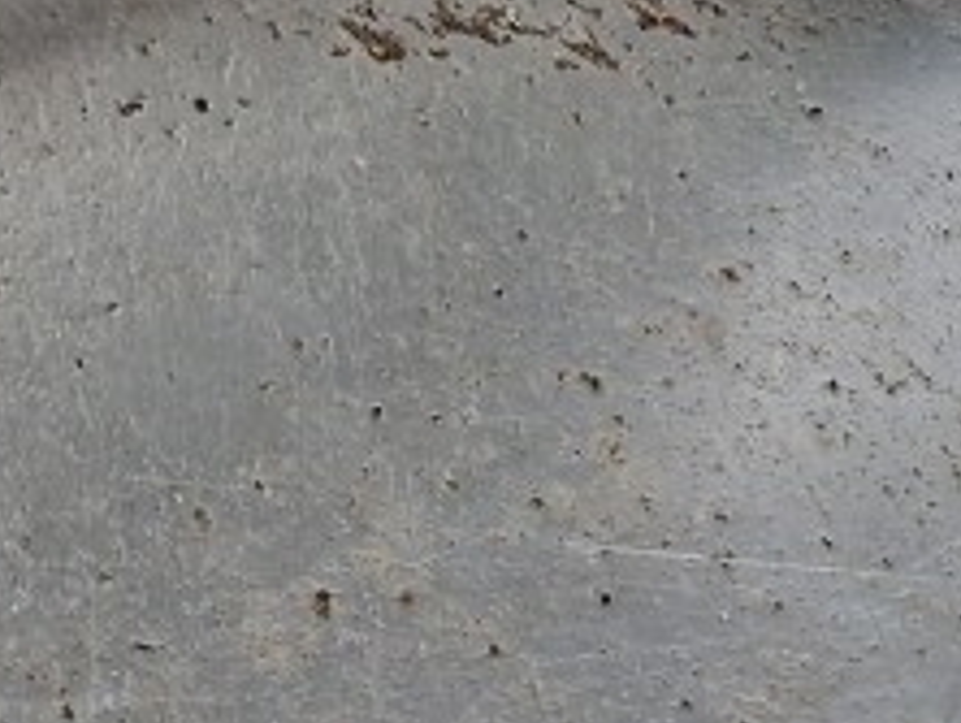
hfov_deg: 16.8
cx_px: -480
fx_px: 2946
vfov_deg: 11.8
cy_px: -909
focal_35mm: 106
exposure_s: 1/180
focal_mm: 5.4
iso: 160
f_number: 1.8
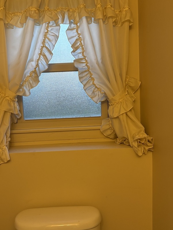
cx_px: 75
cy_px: 125
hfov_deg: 40.6
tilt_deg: -5.8
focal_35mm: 35
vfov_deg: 52.5
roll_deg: +2.1
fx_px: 233
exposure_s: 1/120
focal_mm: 5.96
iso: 160
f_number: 1.6
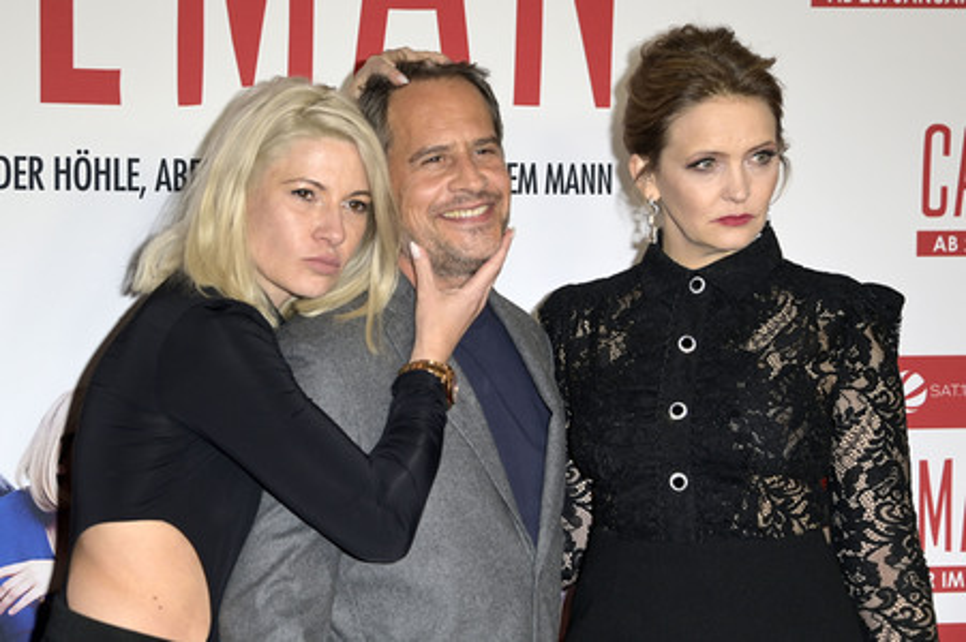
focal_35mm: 92
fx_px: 2467
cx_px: 483
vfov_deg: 14.8
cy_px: 321
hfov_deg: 22.2
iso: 400
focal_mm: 92
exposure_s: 1/250
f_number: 5.6
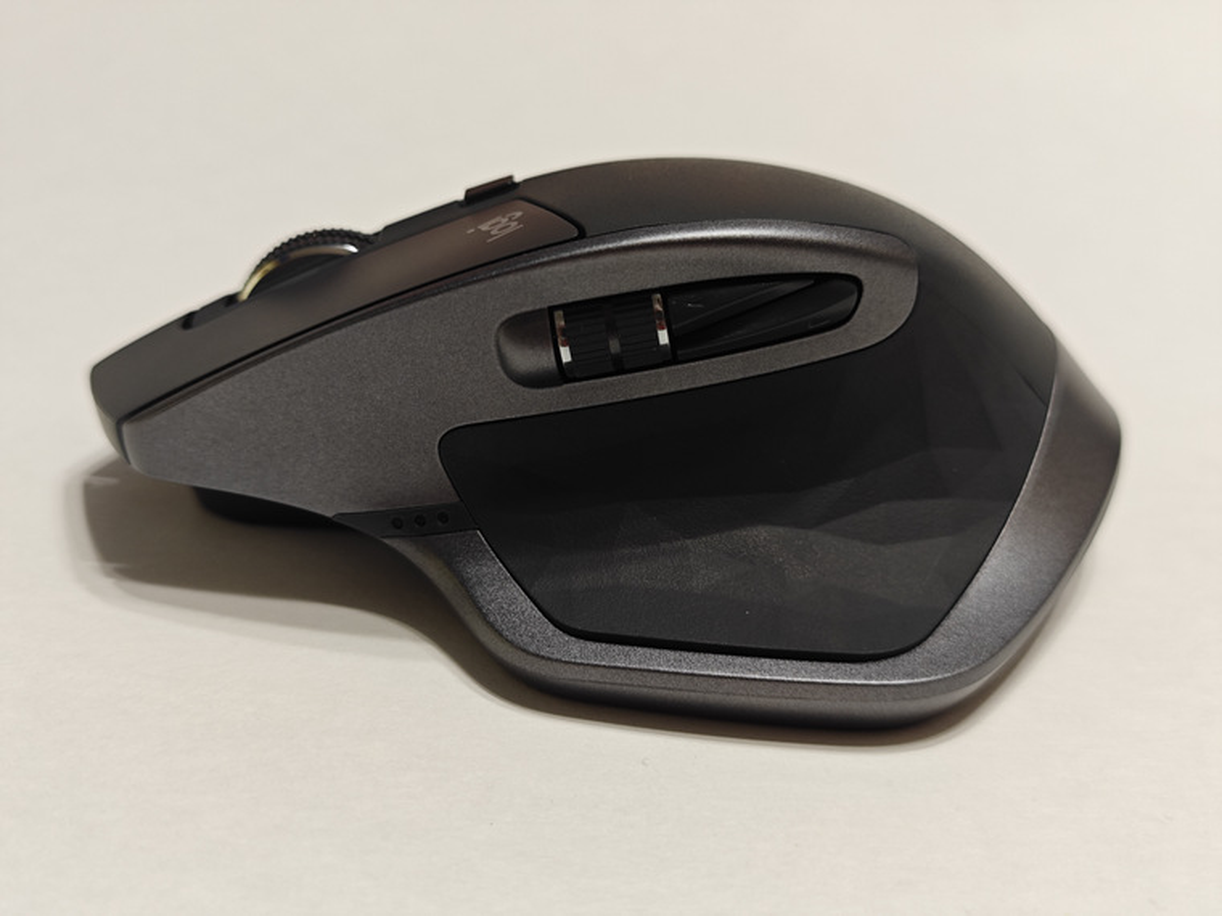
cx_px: 611
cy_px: 458
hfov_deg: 41.2
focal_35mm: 46
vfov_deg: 31.5
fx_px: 1624
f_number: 1.9
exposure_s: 1/100
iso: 400
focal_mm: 8.7
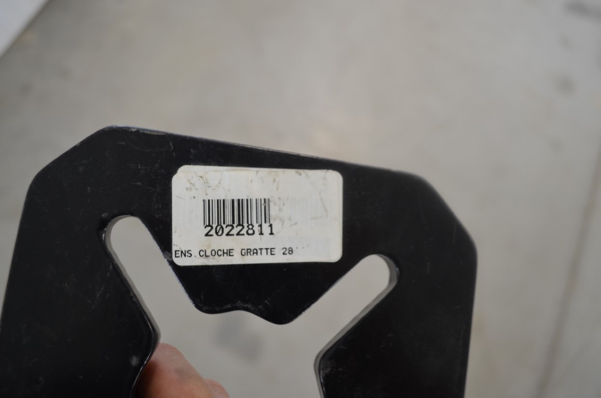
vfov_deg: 39.8
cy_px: 199
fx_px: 550
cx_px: 300
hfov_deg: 57.3
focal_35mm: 33
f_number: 4
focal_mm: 22
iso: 720
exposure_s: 1/60
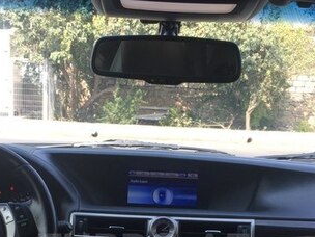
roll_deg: -4.0
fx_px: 573
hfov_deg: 30.7
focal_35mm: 63
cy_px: 249
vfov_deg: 22.2
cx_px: 144
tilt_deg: -17.7
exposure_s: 1/250
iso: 32
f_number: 2.2
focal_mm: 4.15
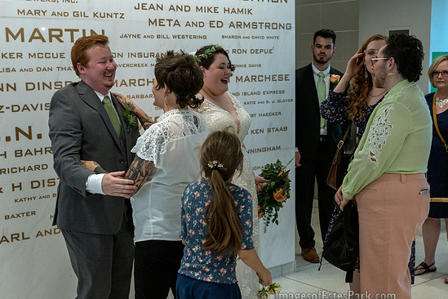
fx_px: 460
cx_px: 215
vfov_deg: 35.9
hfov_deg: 51.9
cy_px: 149
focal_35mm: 37
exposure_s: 1/320
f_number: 7.1
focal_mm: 35
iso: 2500
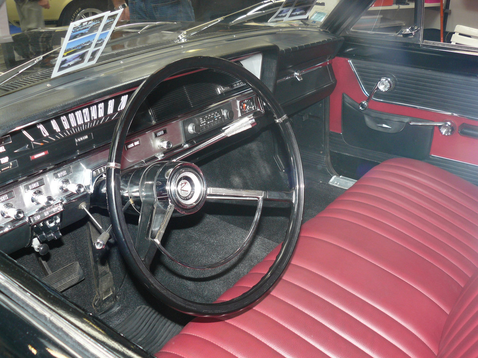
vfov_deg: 39.6
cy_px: 179
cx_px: 239
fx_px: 497
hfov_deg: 51.4
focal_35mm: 36
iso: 160
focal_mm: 6
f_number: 2.8
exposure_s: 1/30
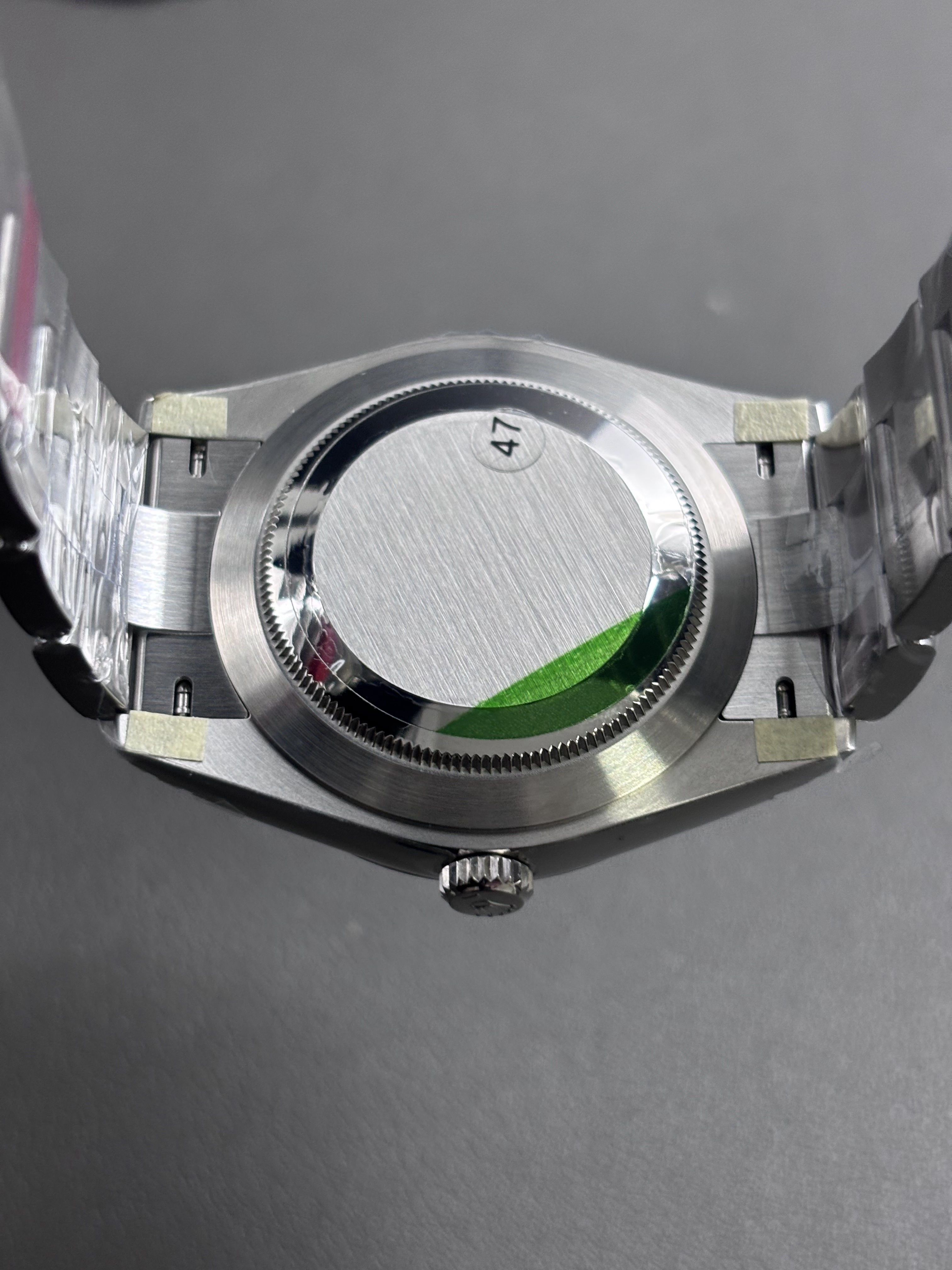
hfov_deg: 28.0
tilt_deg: -55.4
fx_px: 1907
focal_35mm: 52
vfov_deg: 36.8
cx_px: 476
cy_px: 635
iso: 50
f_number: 1.6
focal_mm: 5.96
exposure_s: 1/115
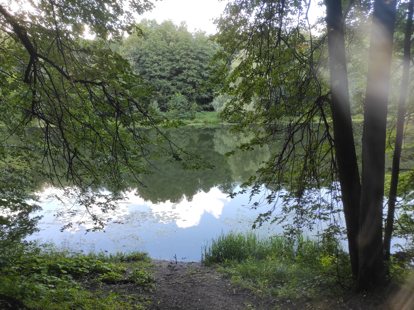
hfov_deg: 69.4
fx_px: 299
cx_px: 207
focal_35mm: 25
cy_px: 155
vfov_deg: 54.8
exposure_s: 1/126
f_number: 1.89
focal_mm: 5.43
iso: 100
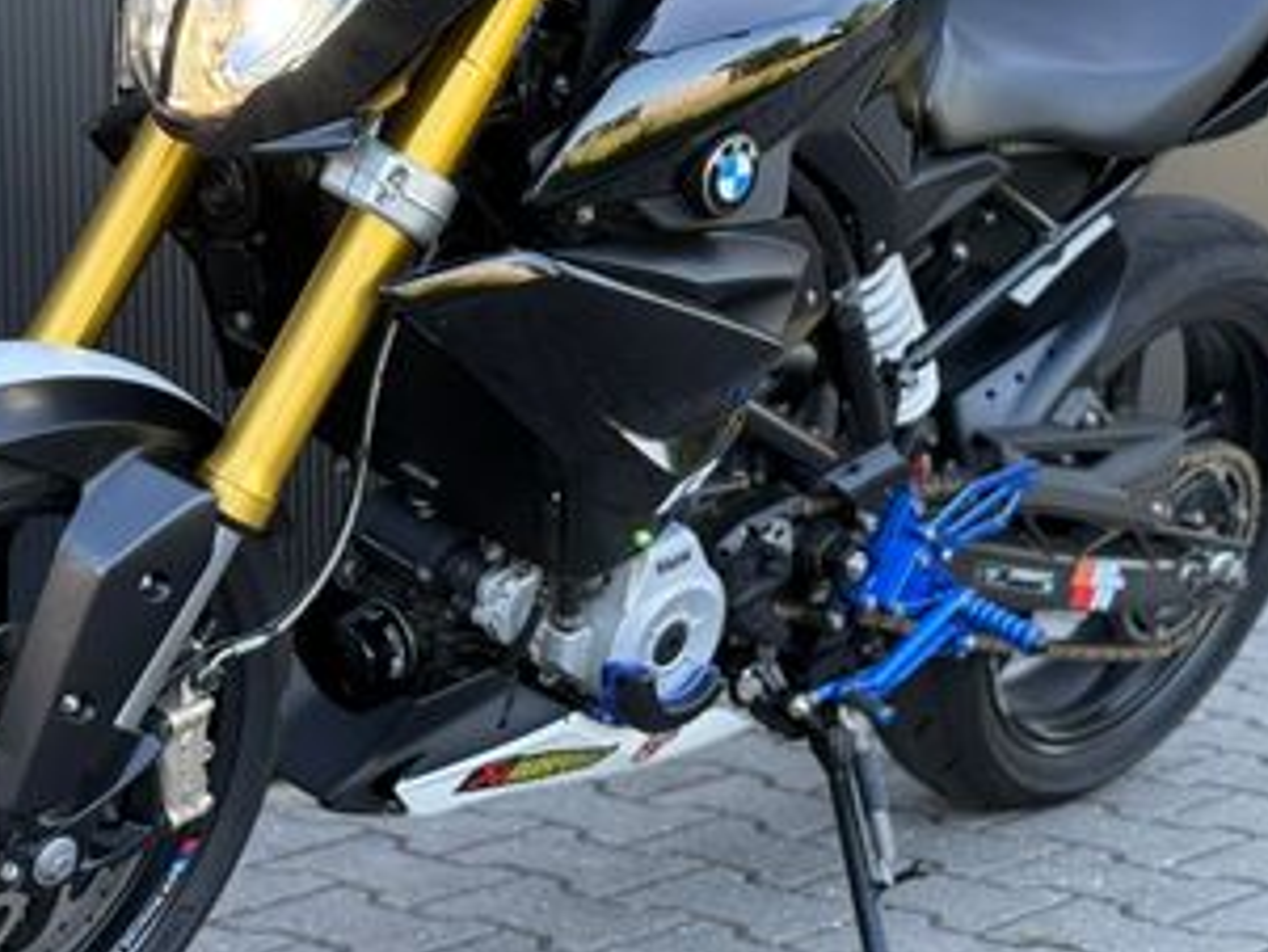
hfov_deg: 19.2
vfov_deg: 14.5
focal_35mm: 102
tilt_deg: -4.9
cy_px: 253
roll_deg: +0.5
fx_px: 3738
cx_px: 480
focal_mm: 6.76
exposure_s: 1/242
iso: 125
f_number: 1.78
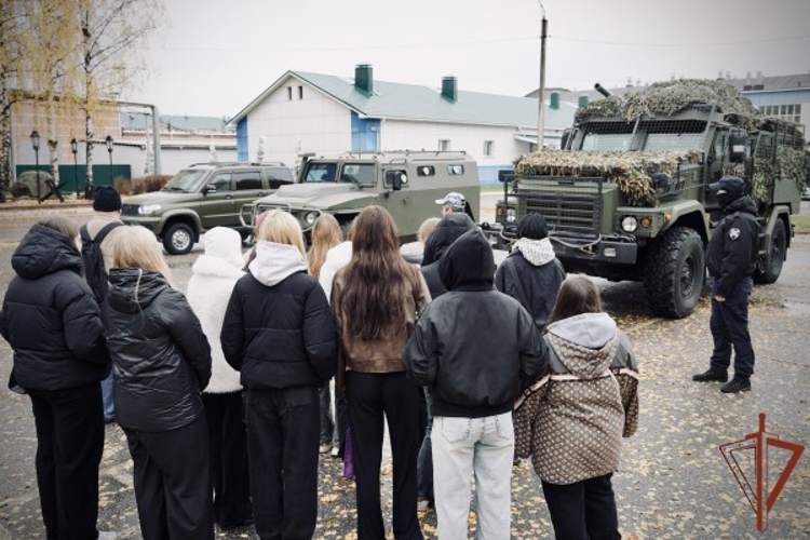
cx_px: 405
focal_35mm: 33
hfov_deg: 57.2
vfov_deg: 40.0
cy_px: 270
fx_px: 742
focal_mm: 22
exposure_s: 1/60
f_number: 4
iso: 100
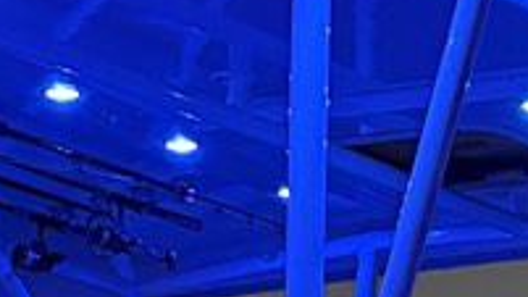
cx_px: 499
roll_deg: -1.0
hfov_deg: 9.5
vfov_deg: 5.1
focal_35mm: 225
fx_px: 3150
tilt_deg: -1.0
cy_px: 907
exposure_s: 1/28
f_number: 1.6
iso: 1000
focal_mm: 5.96
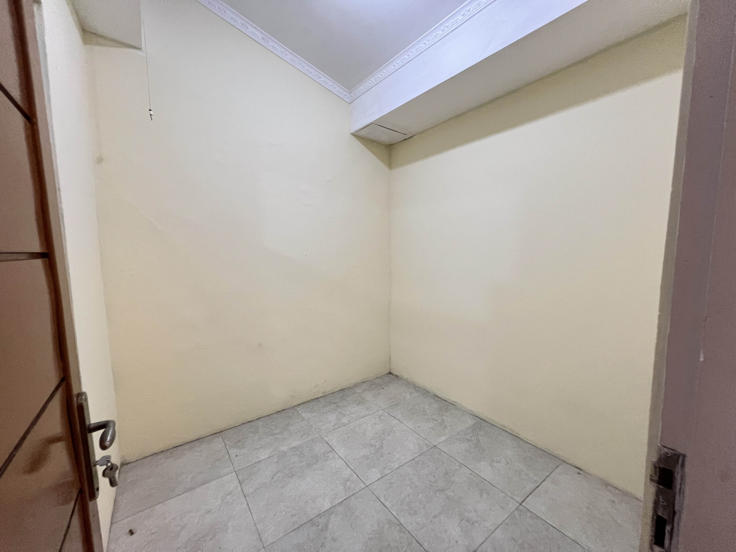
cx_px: 368
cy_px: 276
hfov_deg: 106.2
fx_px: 276
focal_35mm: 13
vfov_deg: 89.9
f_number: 1.8
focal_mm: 1.57
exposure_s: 1/50
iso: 400
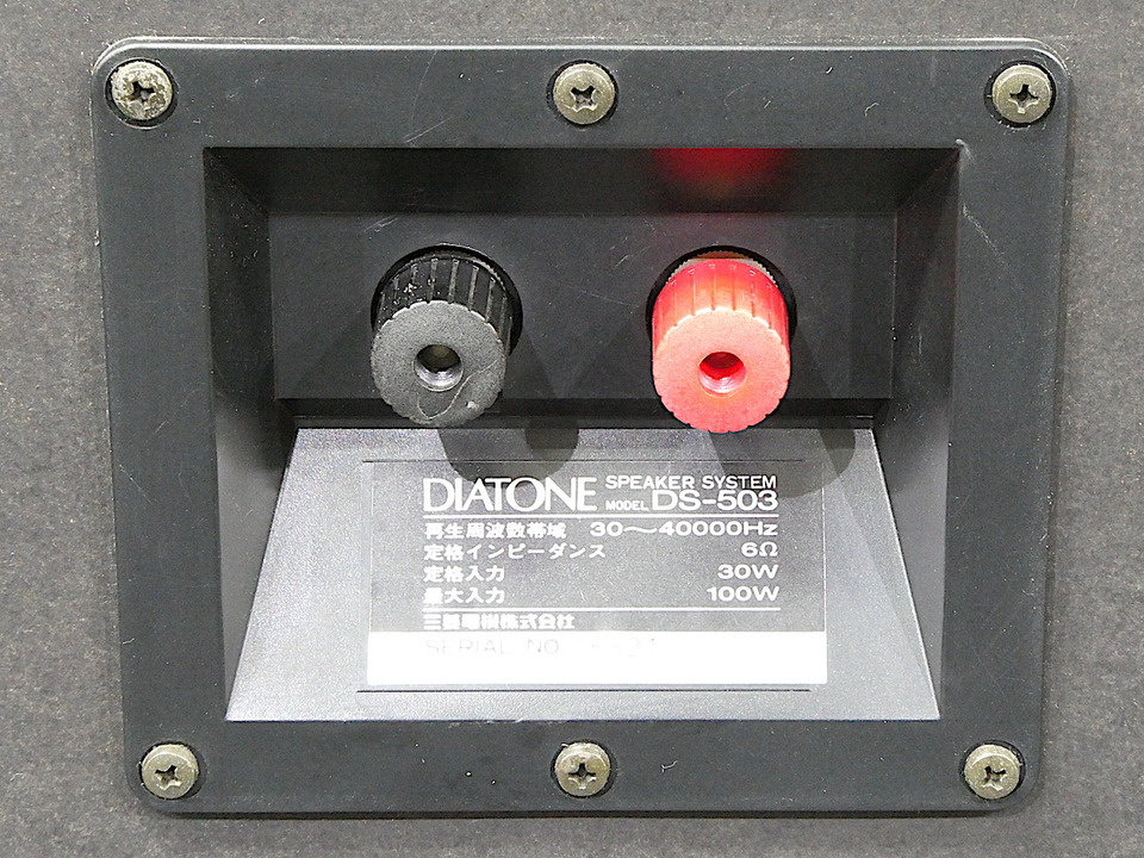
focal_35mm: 115
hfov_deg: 17.1
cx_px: 572
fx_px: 3801
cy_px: 429
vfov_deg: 12.9
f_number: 5.1
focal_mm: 20.6
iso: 1600
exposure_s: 1/5
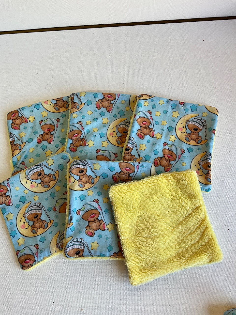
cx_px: 118
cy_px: 158
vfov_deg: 61.7
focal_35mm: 29
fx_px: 264
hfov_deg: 48.2
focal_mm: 3
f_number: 1.8
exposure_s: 1/100
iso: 20
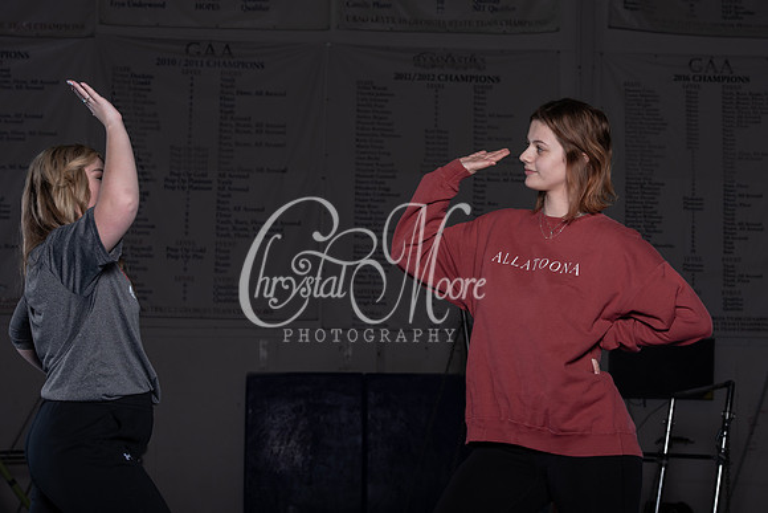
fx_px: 2421
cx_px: 459
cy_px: 207
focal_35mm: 113
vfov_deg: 12.1
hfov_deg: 18.0
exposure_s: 1/200
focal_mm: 95
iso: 100
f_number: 11
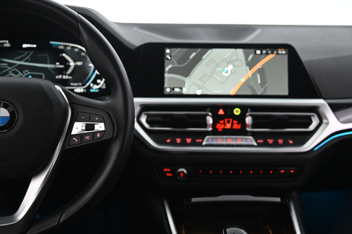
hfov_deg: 39.6
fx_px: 488
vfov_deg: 26.9
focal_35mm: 50
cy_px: 117
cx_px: 176
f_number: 4
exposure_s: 1/10
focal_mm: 50
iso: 1000
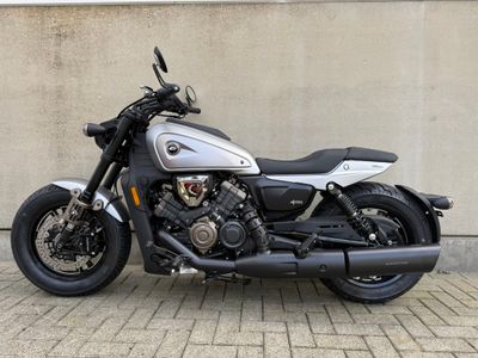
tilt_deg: -4.2
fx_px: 331
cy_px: 179
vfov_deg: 56.8
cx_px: 239
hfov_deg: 71.6
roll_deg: -0.3
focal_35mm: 24
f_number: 1.78
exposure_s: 1/598
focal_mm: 6.76
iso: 80
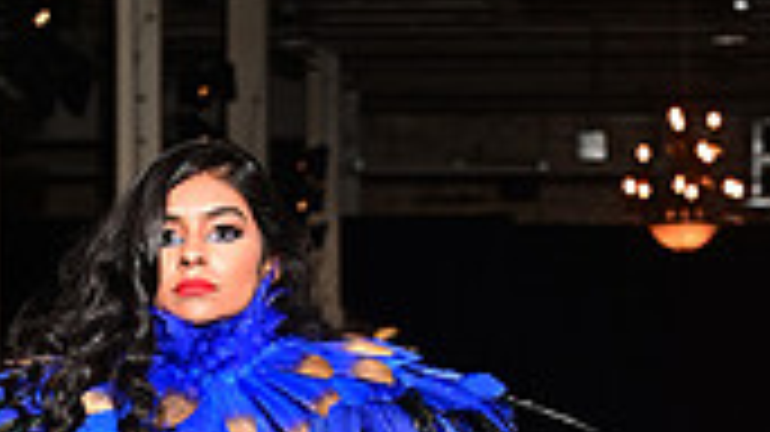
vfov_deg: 5.5
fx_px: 4388
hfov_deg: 10.0
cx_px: 290
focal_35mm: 215
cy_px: 914
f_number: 6.3
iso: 1000
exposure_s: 1/125
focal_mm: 78
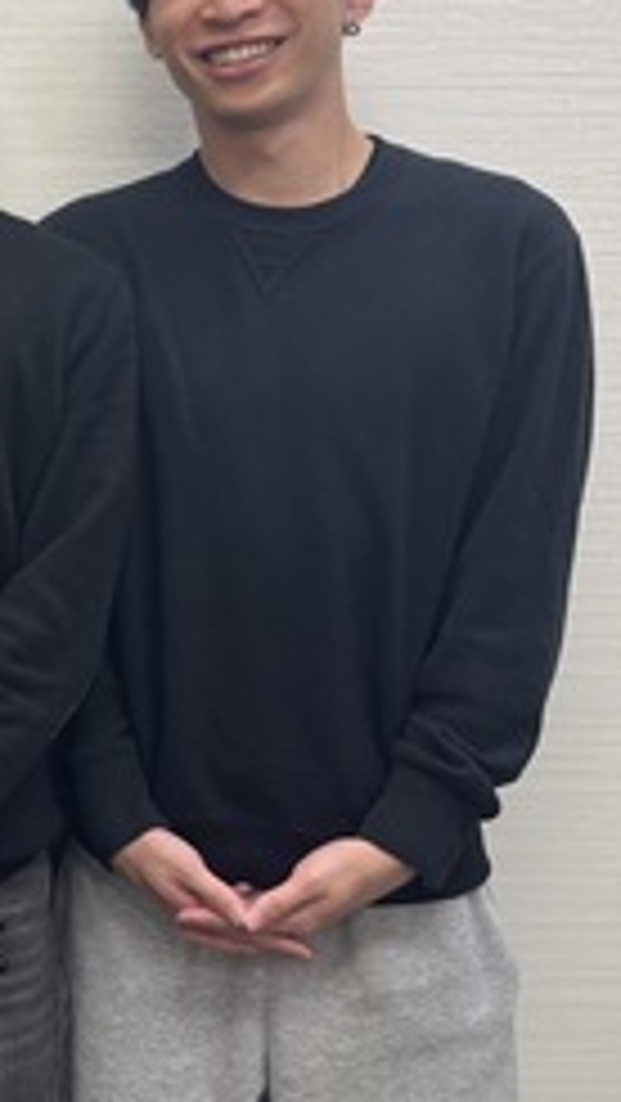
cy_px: 387
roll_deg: +0.1
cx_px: -338
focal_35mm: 64
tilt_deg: -5.6
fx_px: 1872
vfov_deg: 32.6
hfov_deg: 16.9
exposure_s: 1/100
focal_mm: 6.76
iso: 160
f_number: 1.78
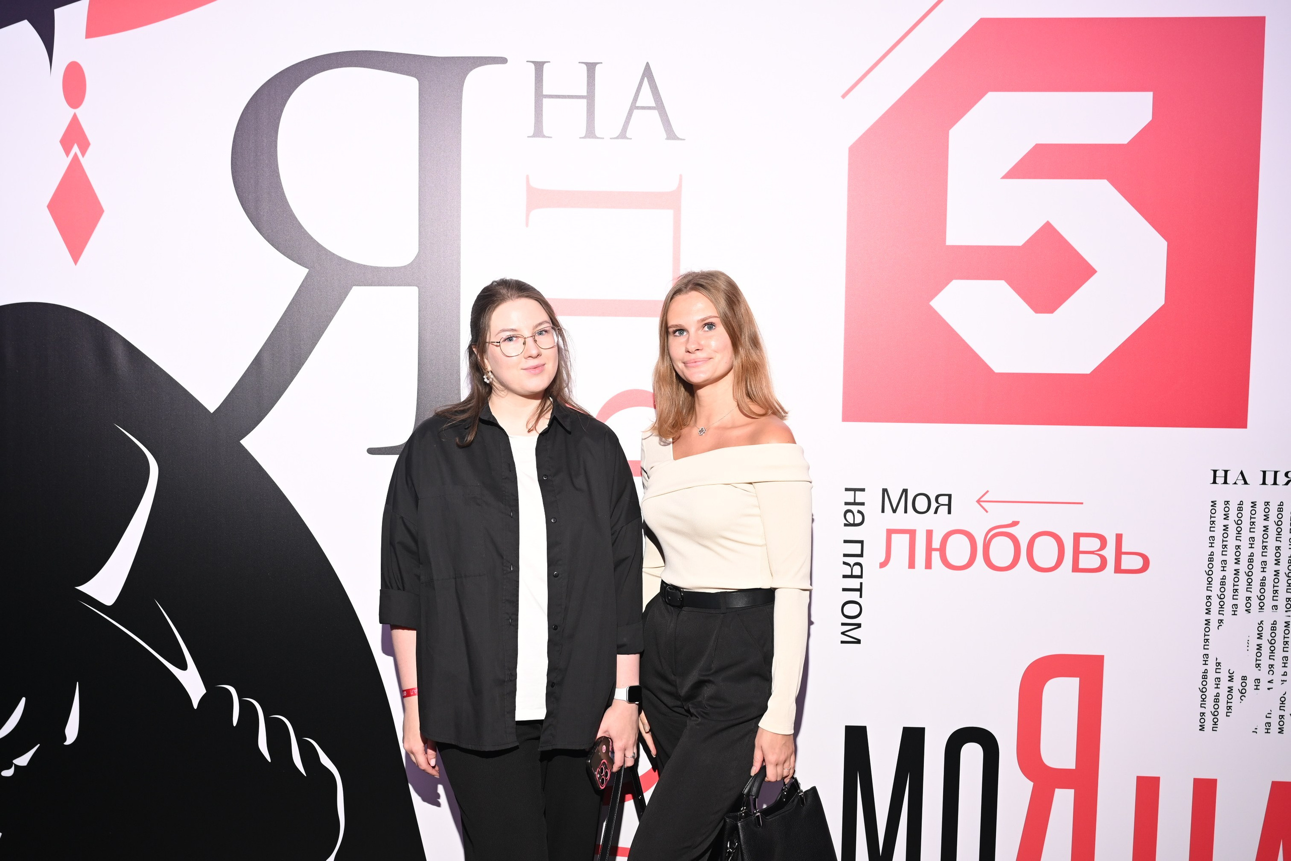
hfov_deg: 54.4
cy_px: 430
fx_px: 1255
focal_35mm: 35
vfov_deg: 37.9
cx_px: 646
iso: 500
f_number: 5
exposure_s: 1/125
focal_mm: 35
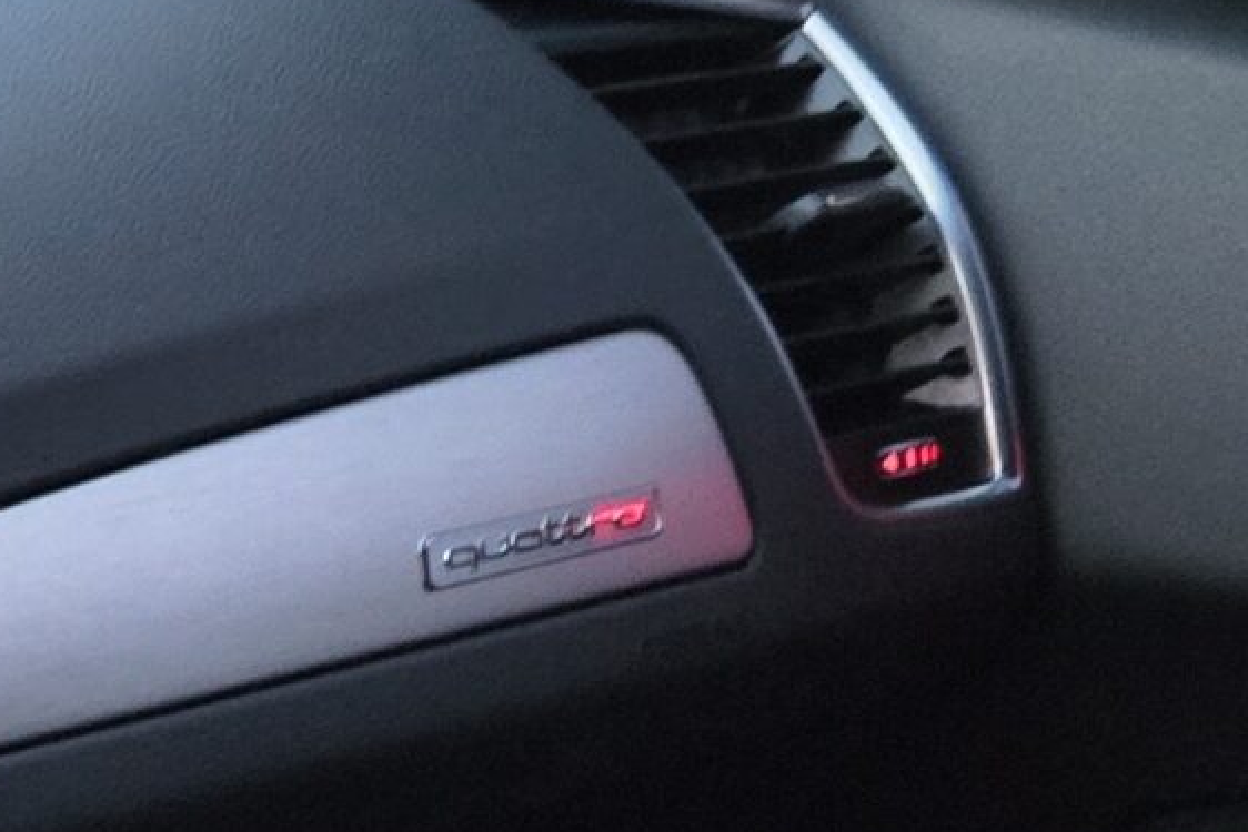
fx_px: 3779
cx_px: -1164
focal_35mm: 109
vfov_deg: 12.2
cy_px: 1072
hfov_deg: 15.4
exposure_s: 1/15
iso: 2500
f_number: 1.7
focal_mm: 6.3
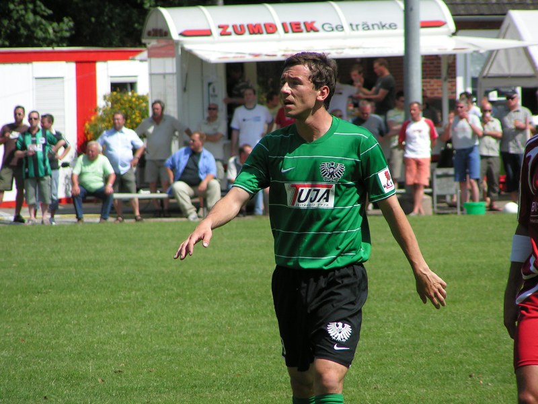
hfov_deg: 5.2
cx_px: 269
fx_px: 5906
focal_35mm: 380
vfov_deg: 3.9
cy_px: 202
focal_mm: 58
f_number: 3.5
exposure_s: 1/1000
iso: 50
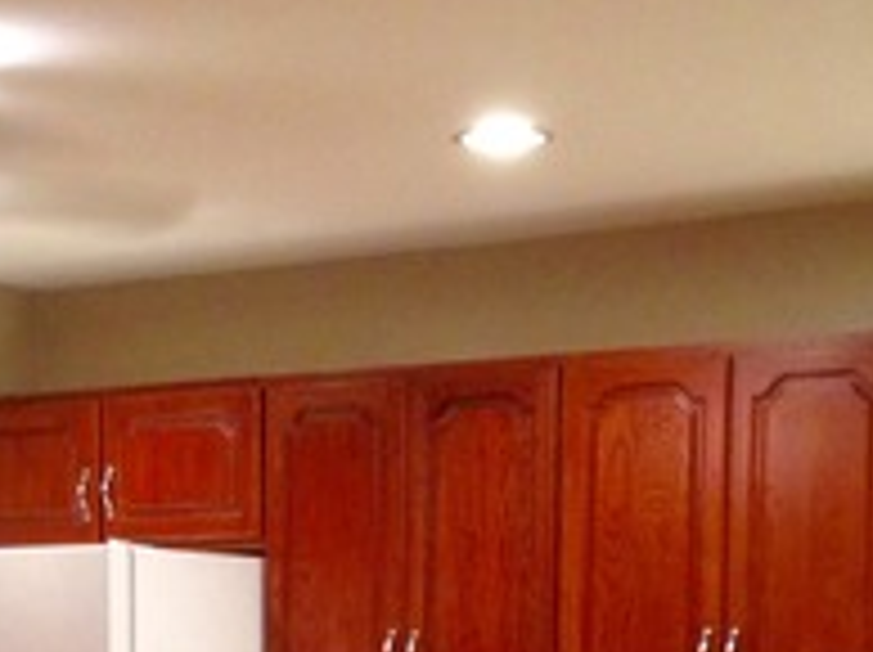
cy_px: 994
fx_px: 2746
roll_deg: +0.2
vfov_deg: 12.8
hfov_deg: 18.0
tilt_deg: -3.4
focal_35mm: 109
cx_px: 315
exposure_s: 1/20
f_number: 2.4
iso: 250
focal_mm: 4.12
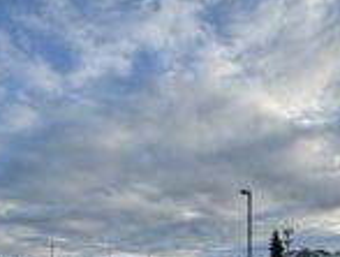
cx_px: 213
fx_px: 374
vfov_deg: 32.9
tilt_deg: -0.3
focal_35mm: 38
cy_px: 287
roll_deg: +1.2
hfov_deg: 48.4
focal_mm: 2.22
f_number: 2.2
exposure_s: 1/831
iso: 40
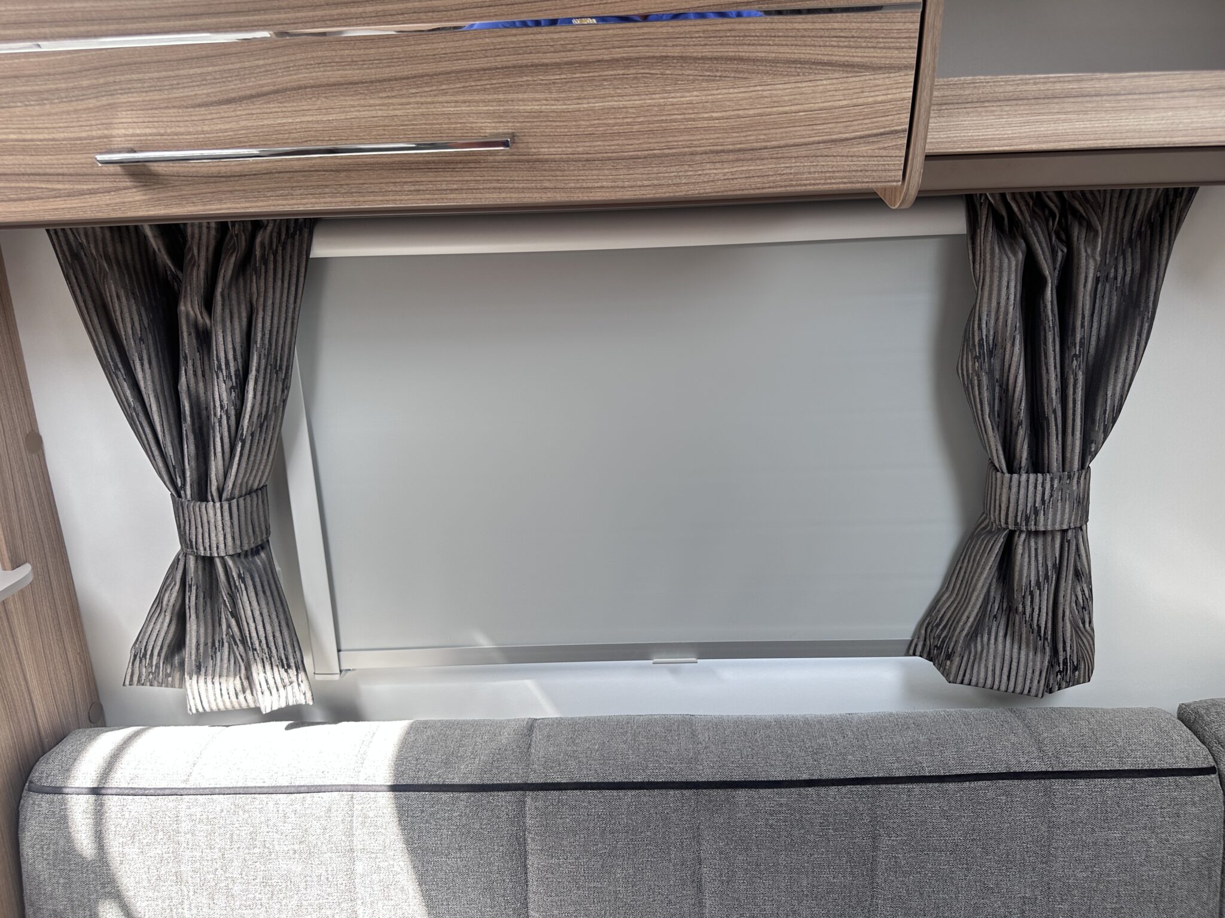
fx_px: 849
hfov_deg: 71.6
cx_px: 612
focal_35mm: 24
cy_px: 459
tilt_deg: -13.7
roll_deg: +1.7
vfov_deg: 56.8
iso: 64
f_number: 1.78
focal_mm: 6.86
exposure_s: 1/166
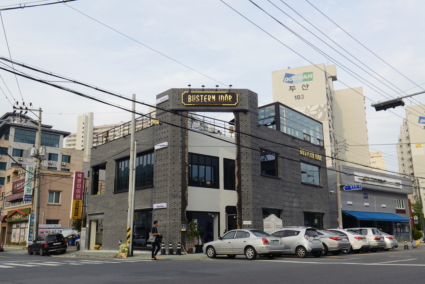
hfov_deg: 55.8
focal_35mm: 34
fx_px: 401
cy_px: 142
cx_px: 212
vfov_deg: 38.9
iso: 640
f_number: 9
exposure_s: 1/320
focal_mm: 34
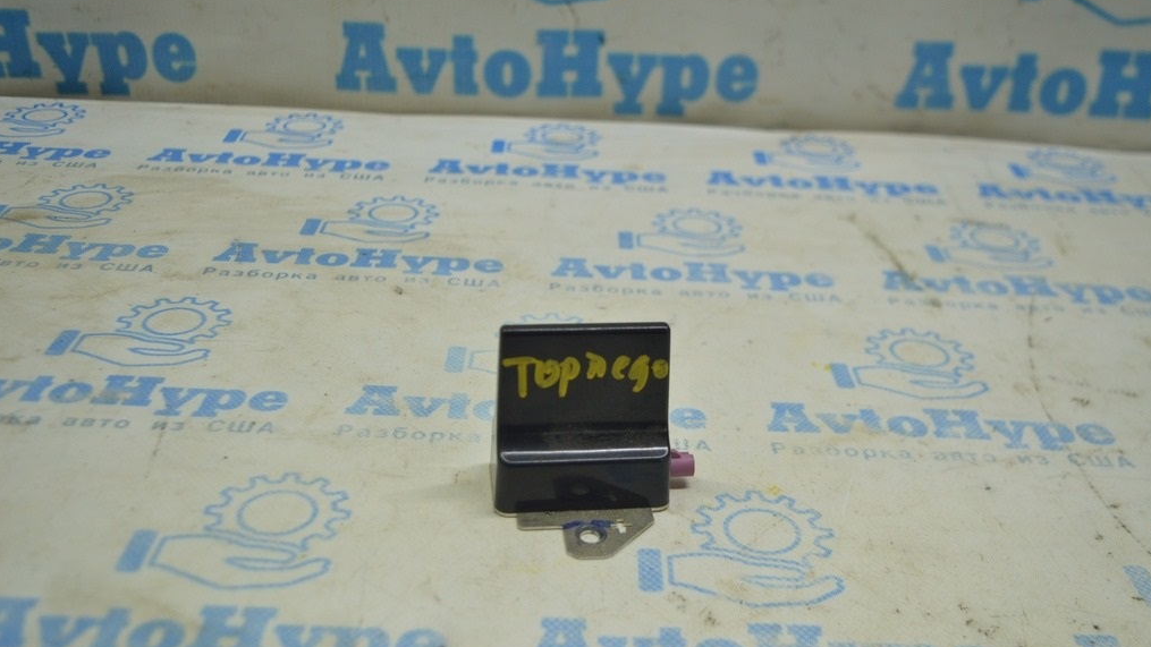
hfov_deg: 52.8
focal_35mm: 38
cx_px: 578
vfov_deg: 31.1
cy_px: 378
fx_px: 1160
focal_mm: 24
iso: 400
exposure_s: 1/80
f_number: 4
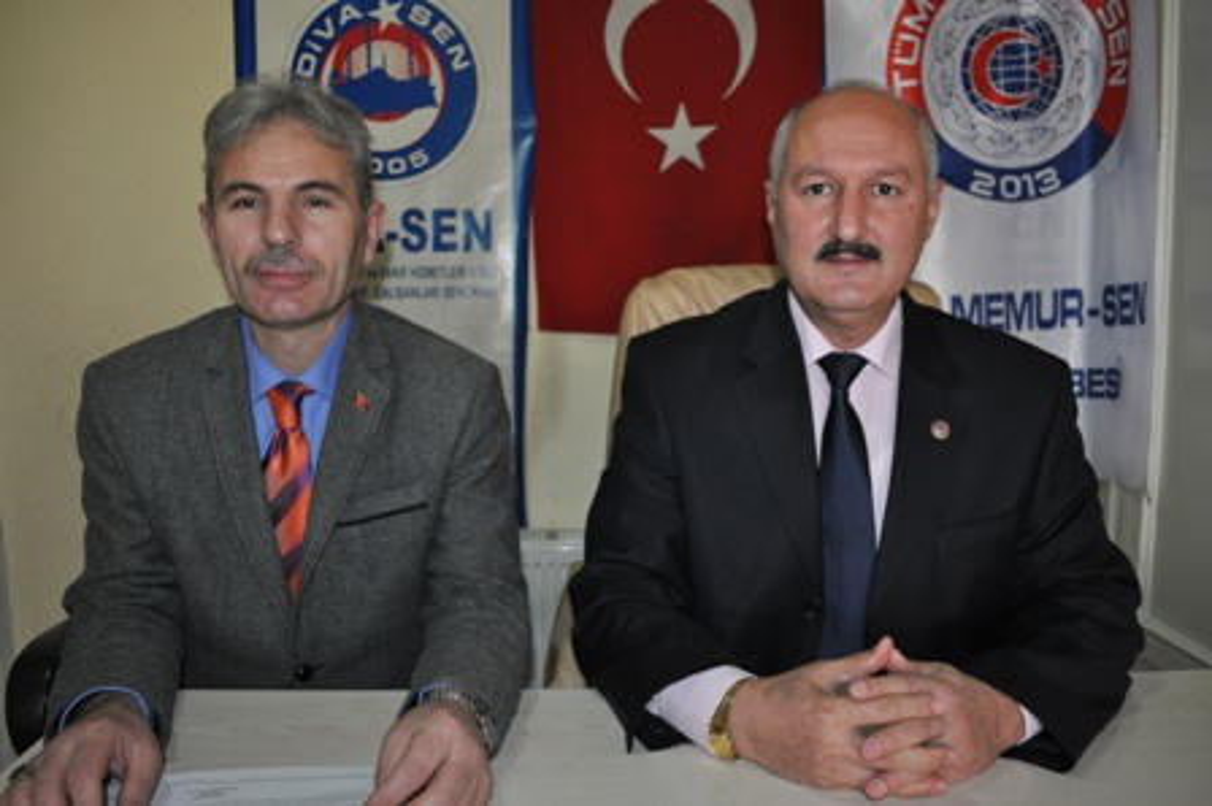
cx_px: 606
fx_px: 908
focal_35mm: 27
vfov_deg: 47.9
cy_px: 403
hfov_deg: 67.4
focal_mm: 18
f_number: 3.5
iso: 800
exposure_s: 1/60
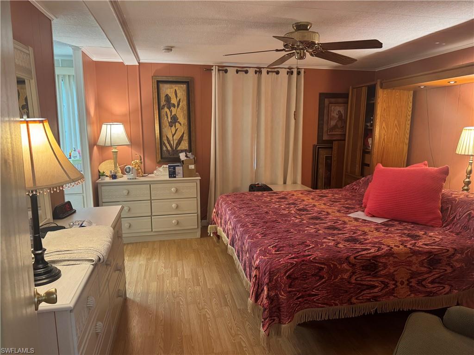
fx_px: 329
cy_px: 178
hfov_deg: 71.6
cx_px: 237
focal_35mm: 24
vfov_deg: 56.8
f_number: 1.78
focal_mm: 6.76
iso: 500
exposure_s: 1/60
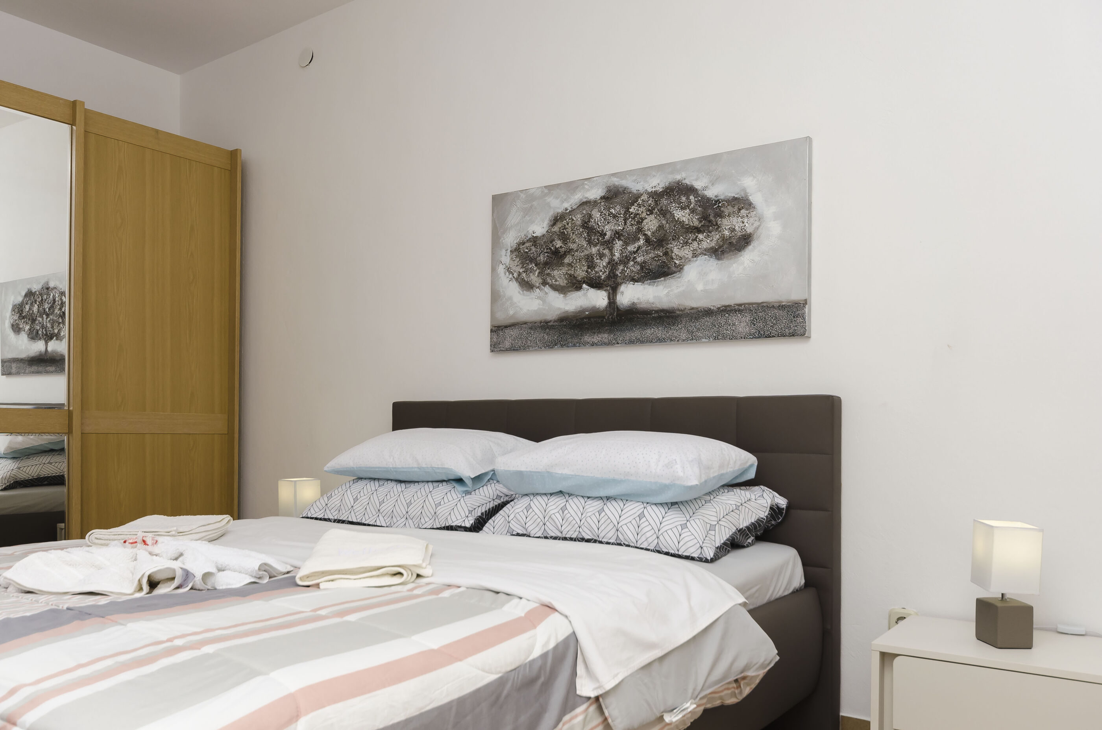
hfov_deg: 64.7
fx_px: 871
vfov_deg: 45.5
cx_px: 551
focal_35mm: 28
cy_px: 365
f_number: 9
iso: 100
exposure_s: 1/100
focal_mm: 19
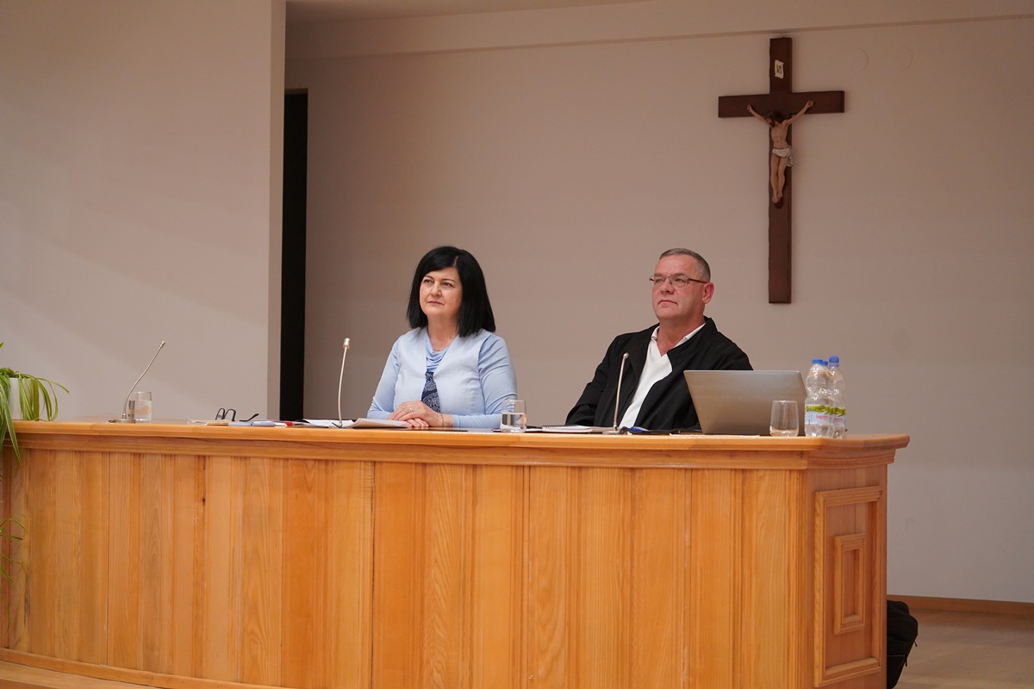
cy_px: 344
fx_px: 2211
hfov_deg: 26.3
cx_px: 517
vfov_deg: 17.7
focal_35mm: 77
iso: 3200
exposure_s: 1/160
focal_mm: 77
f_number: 4
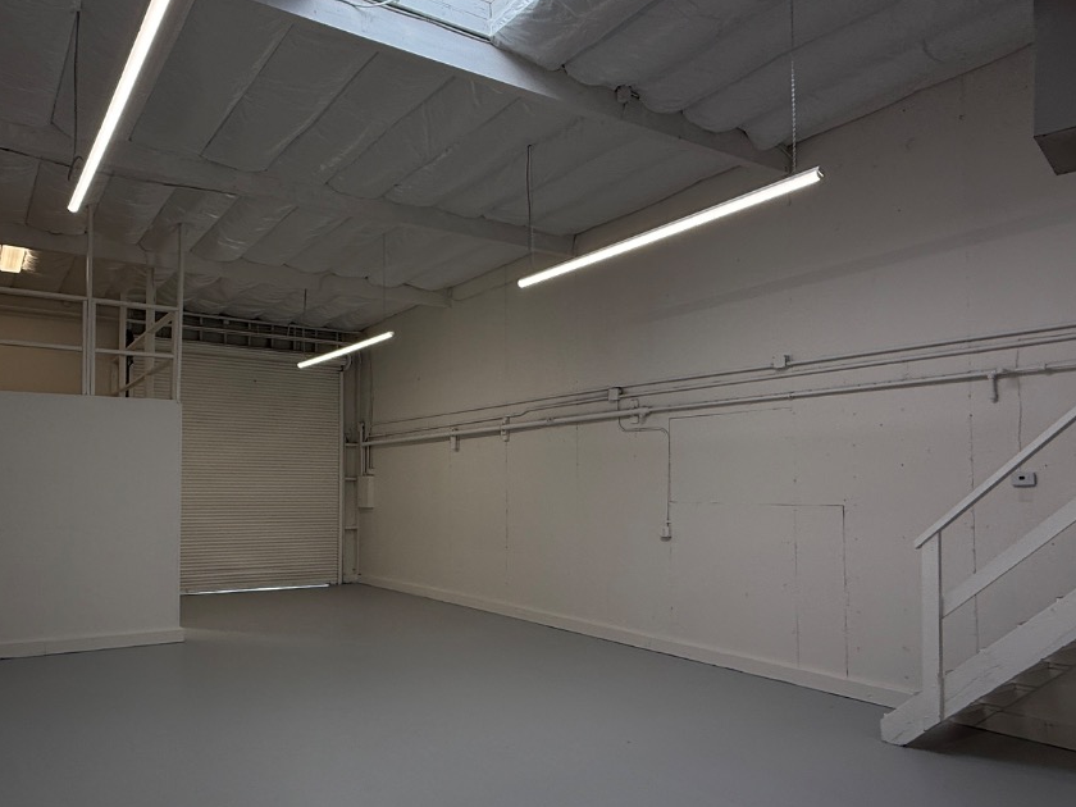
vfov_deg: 56.6
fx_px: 746
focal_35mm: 24
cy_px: 457
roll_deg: +0.0
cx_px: 341
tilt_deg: +2.9
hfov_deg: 69.1
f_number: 2.2
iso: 64
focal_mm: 2.22
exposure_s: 1/178
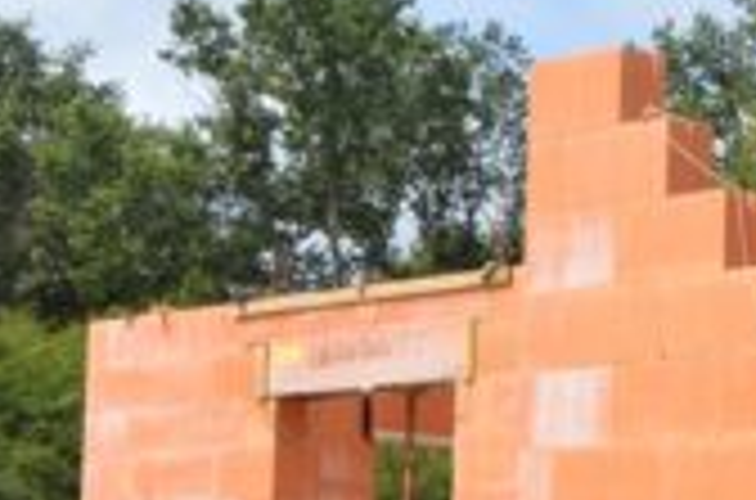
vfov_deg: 9.1
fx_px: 3120
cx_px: 1256
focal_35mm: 149
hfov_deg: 12.8
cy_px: 525
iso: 100
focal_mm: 26
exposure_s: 1/320
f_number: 9
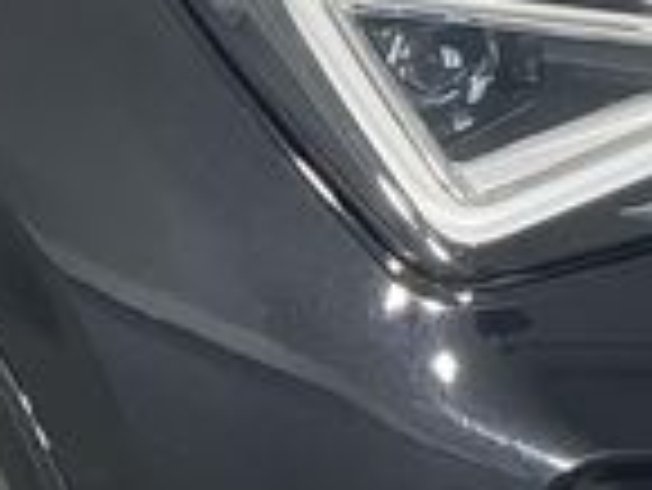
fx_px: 3016
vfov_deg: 9.3
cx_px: 153
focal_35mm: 160
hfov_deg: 12.3
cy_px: 162
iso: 40
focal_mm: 3
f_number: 1.8
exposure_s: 1/50
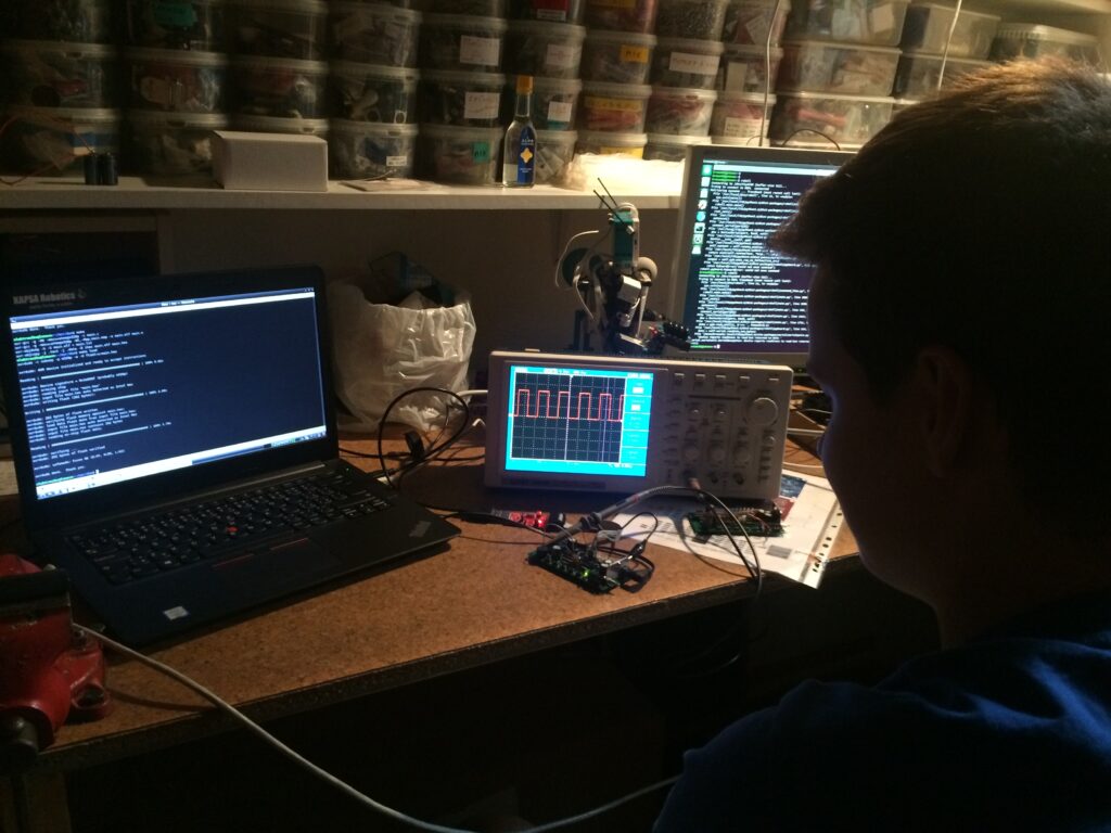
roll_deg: -4.0
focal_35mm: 29
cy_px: 416
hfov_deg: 61.7
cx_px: 556
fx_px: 931
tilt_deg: -20.1
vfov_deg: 48.2
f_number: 2.2
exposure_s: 1/17
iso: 320
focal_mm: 4.15
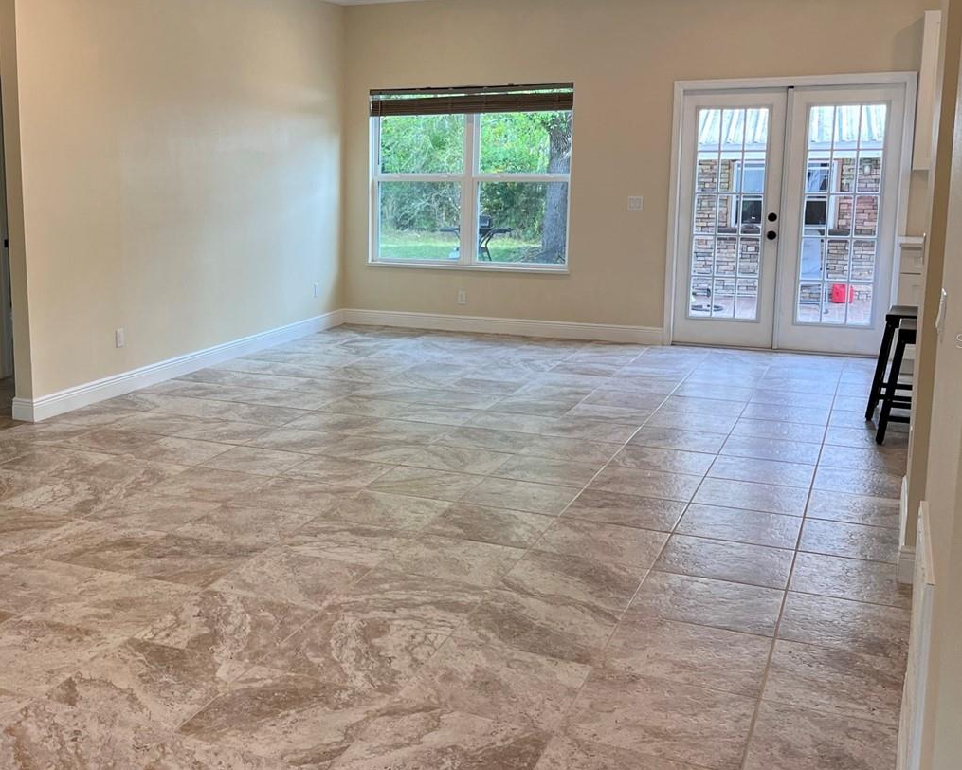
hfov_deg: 44.8
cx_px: 287
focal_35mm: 40
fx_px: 1139
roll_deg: +1.0
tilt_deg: -10.1
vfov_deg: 37.3
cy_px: 340
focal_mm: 5.1
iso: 64
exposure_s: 1/141
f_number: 1.6
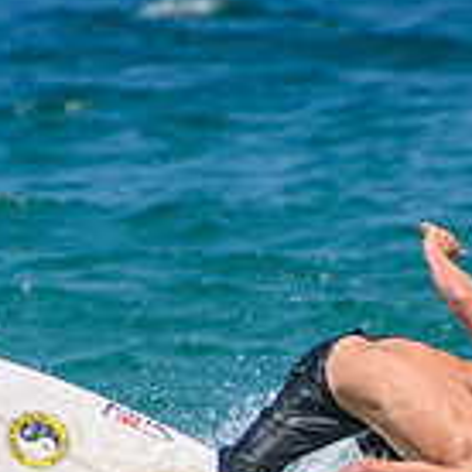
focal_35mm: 2151
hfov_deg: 0.8
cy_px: 552
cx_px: 345
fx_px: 33183
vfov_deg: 0.8
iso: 320
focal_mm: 400
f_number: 5.6
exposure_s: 1/2000
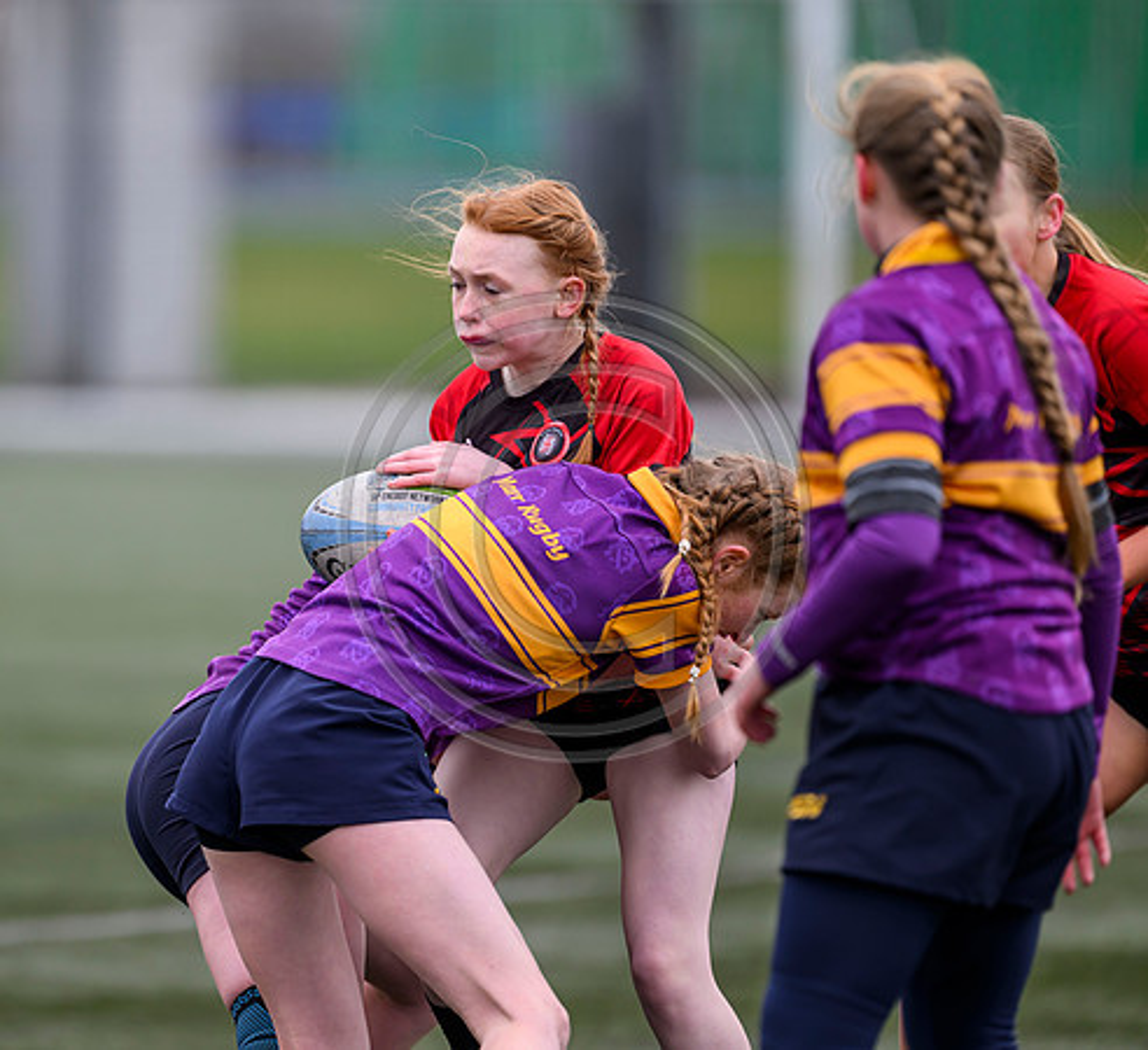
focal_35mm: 487
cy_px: 525
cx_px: 361
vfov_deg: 3.4
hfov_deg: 3.8
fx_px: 17495
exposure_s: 1/1250
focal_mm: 400
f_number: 3.2
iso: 500
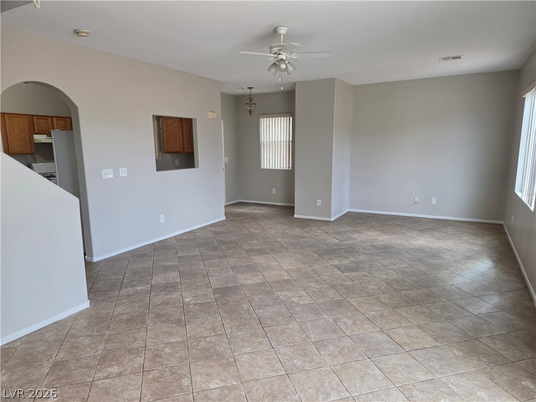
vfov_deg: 58.9
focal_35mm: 23
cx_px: 268
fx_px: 356
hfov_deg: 73.9
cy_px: 201
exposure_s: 1/120
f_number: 1.7
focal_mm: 6.25
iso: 125
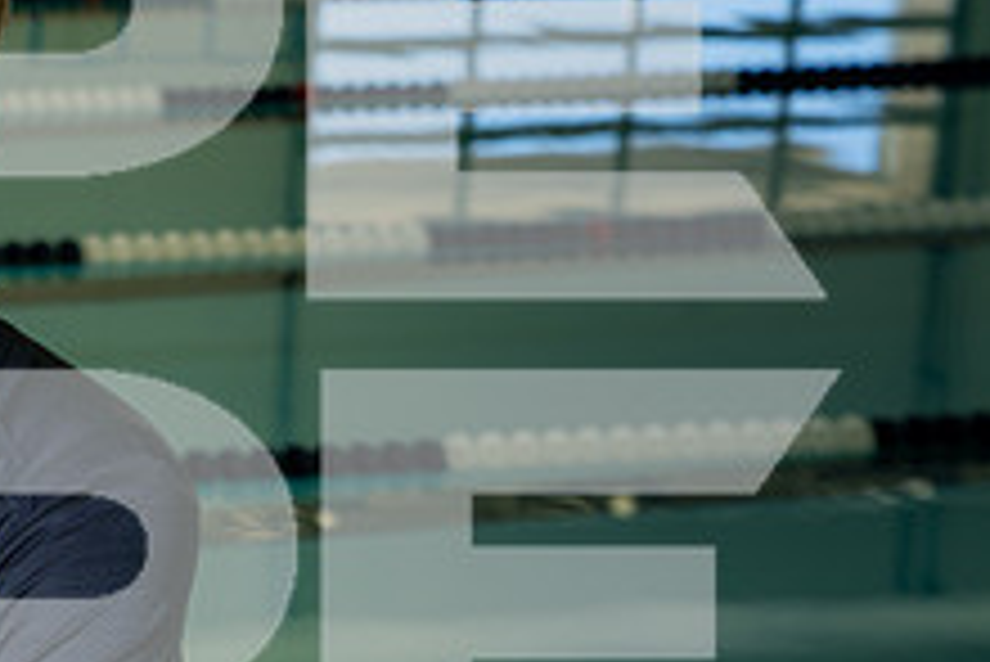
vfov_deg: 8.5
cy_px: 610
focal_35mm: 161
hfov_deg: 12.4
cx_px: -306
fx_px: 4430
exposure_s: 1/250
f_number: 4.5
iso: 200
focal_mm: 61
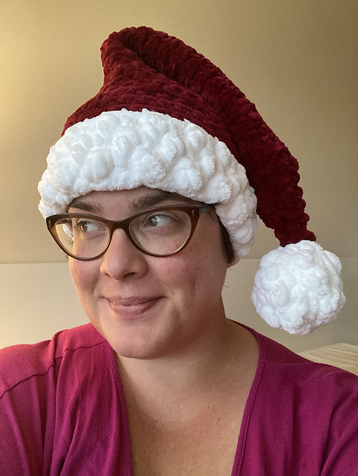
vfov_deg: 56.8
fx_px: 441
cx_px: 179
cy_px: 238
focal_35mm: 32
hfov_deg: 44.2
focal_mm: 2.87
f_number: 2.2
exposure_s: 1/30
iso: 400
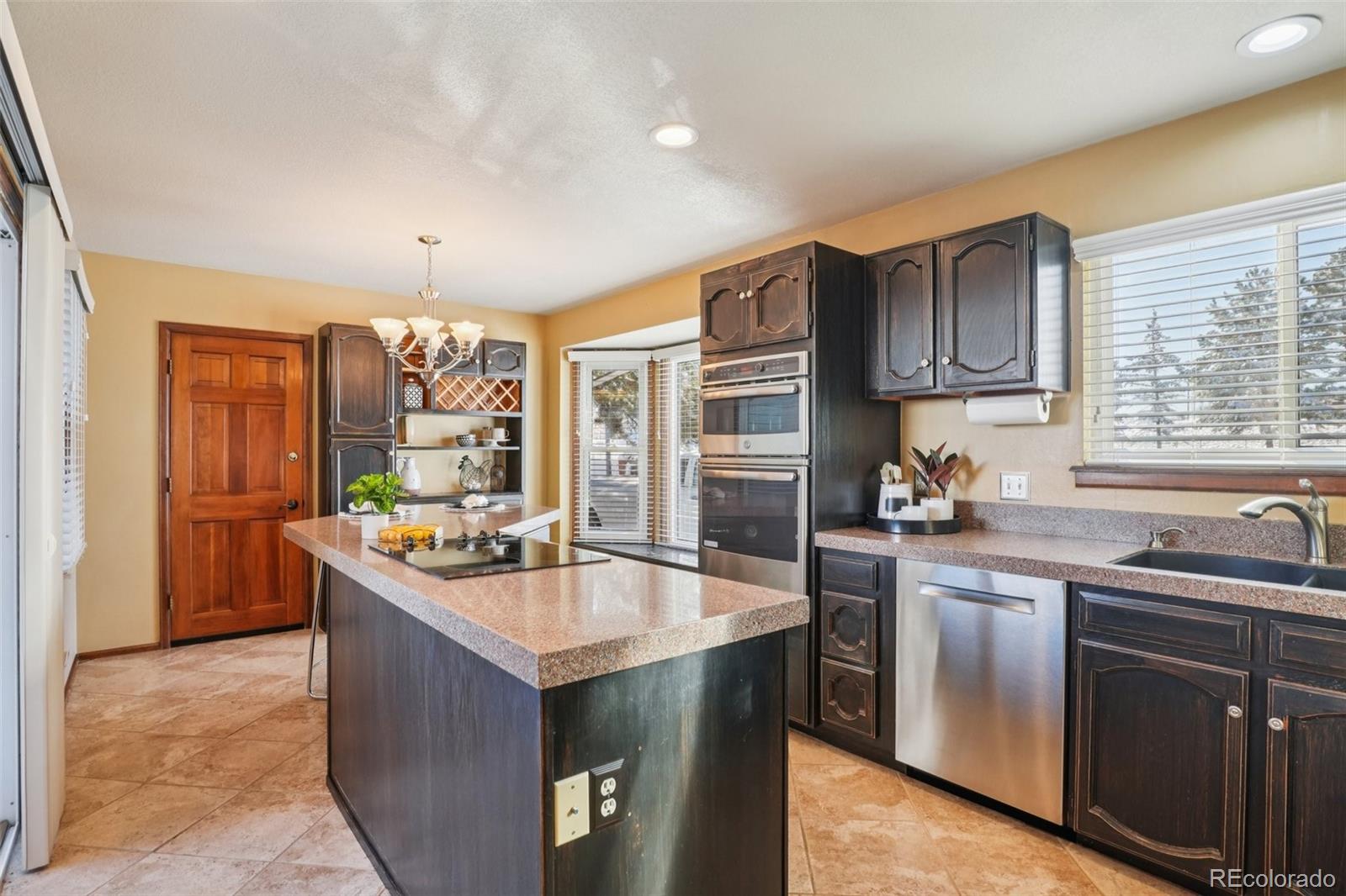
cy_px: 448
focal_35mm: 16
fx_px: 617
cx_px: 673
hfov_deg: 95.0
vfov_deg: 72.0
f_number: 8
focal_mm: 11
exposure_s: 1/30
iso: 250
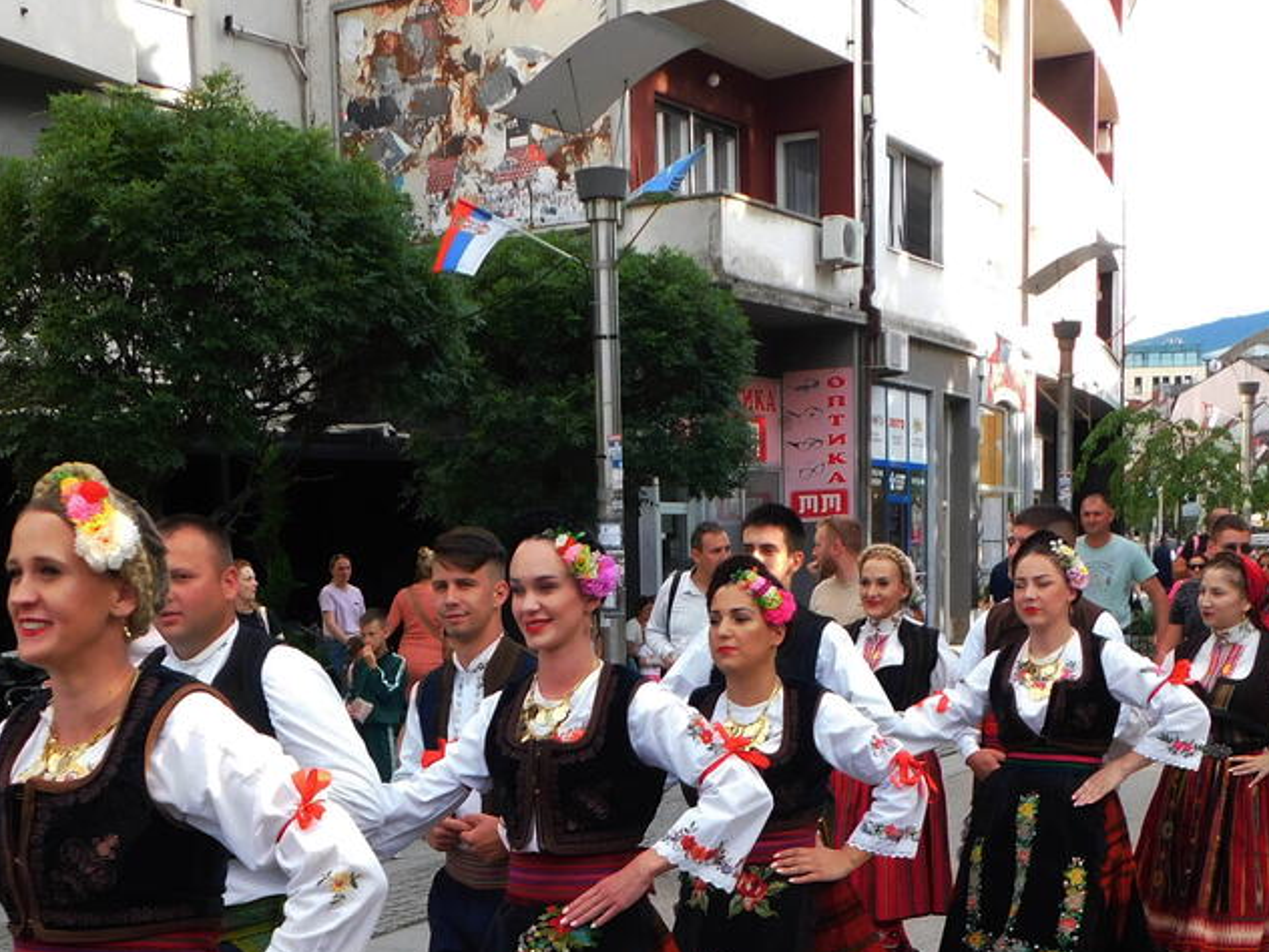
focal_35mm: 57
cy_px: 888
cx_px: 510
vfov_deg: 24.8
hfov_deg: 33.7
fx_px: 2090
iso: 125
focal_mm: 5.3
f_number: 3.2
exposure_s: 1/200
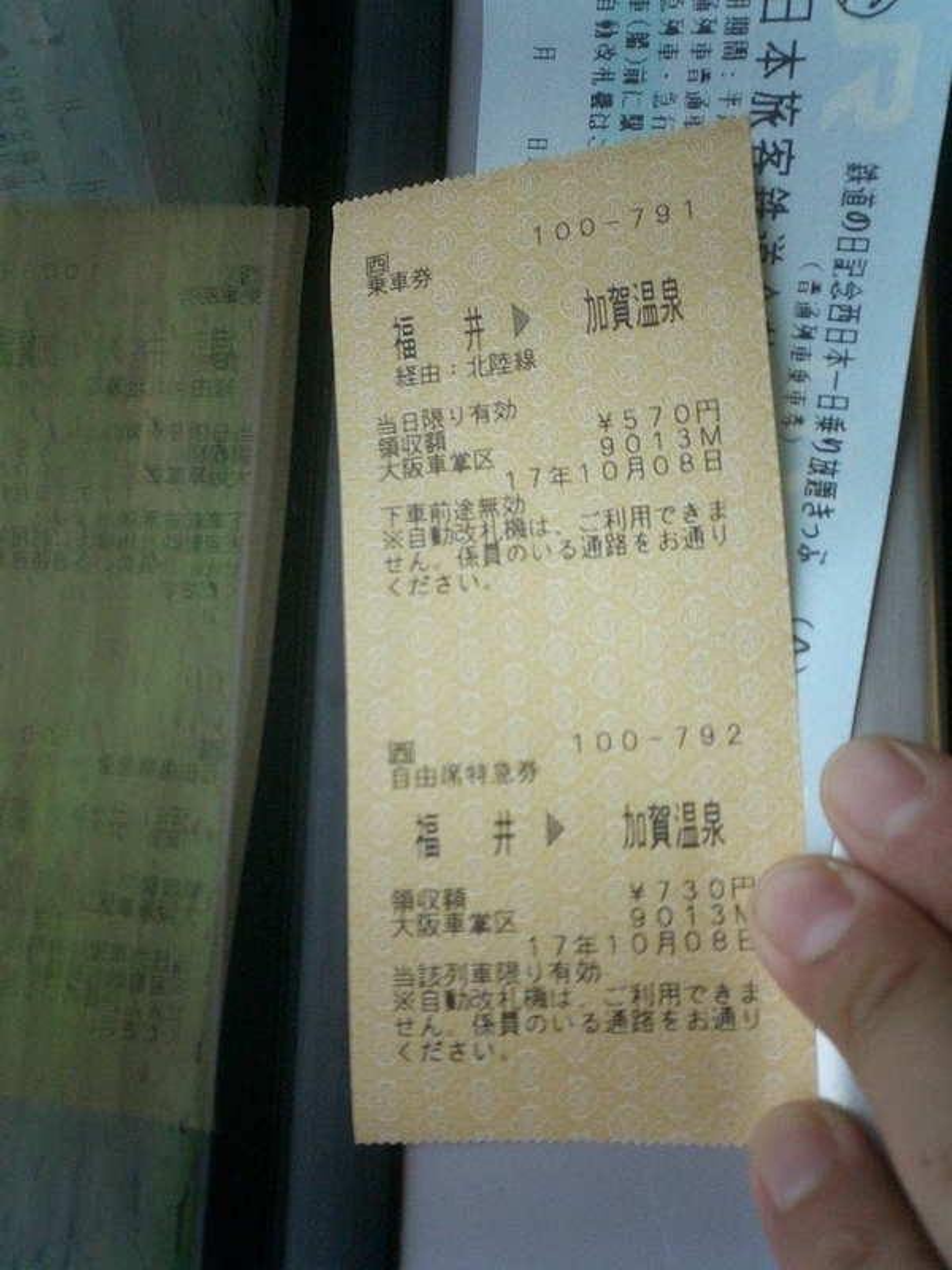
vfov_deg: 50.1
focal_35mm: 37
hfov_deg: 38.7
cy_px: 635
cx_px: 476
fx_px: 1357
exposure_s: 1/100
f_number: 3.5
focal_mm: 5.6
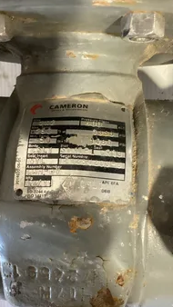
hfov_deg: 29.7
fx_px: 326
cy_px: 163
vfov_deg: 50.5
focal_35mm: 40
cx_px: 79
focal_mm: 3.3
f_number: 2.4
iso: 640
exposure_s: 1/30
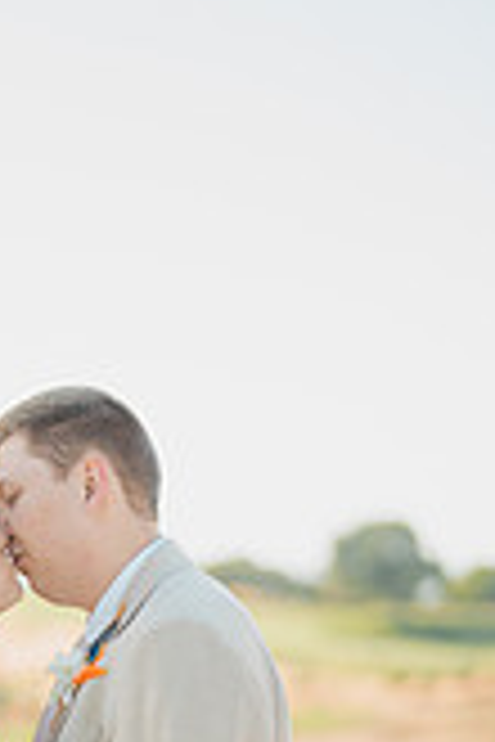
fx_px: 2805
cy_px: 760
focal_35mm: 136
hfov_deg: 10.0
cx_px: 76
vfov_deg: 14.8
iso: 50
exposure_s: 1/1600
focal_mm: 50
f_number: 1.2
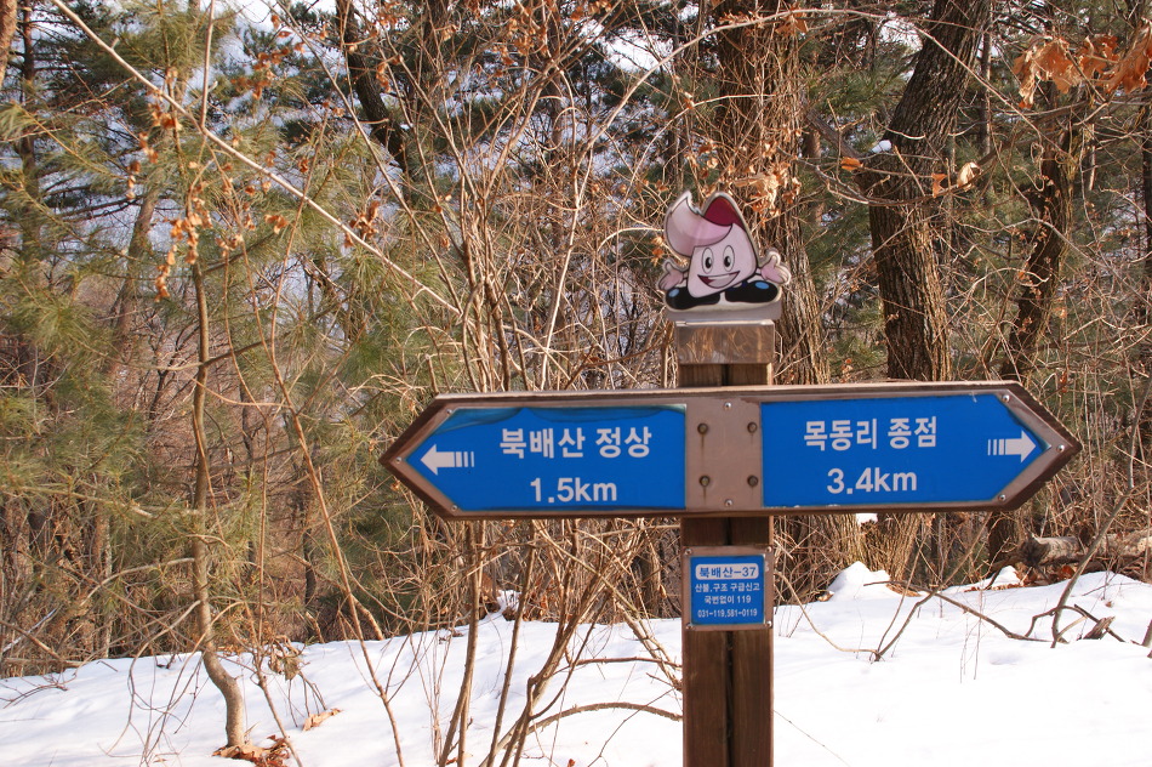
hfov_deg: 53.2
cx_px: 576
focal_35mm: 36
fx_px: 1151
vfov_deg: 36.8
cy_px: 384
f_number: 8
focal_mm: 24
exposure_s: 1/60
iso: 100
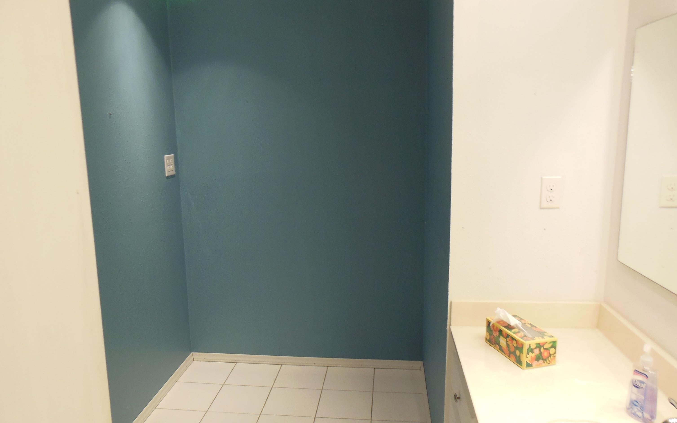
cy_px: 222
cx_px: 338
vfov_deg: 46.0
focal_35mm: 27
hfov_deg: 68.4
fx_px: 498
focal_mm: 4.5
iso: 200
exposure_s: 1/30
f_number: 3.2
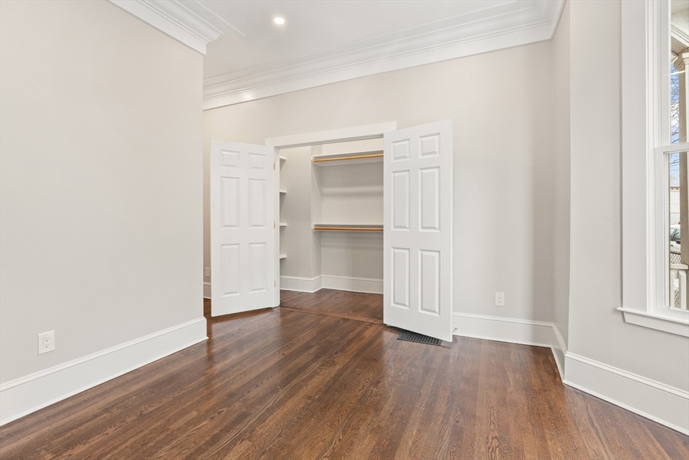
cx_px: 344
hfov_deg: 96.7
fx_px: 306
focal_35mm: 16
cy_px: 230
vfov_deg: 73.8
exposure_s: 1/5
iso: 400
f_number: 8
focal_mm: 16
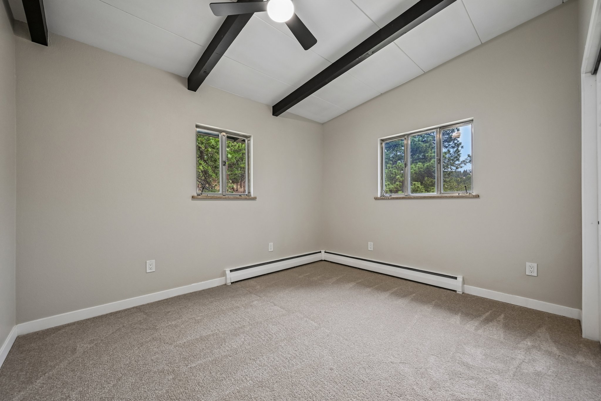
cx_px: 300
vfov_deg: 81.2
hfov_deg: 104.3
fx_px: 234
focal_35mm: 14
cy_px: 200
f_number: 10
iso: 320
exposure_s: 1/15
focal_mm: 14
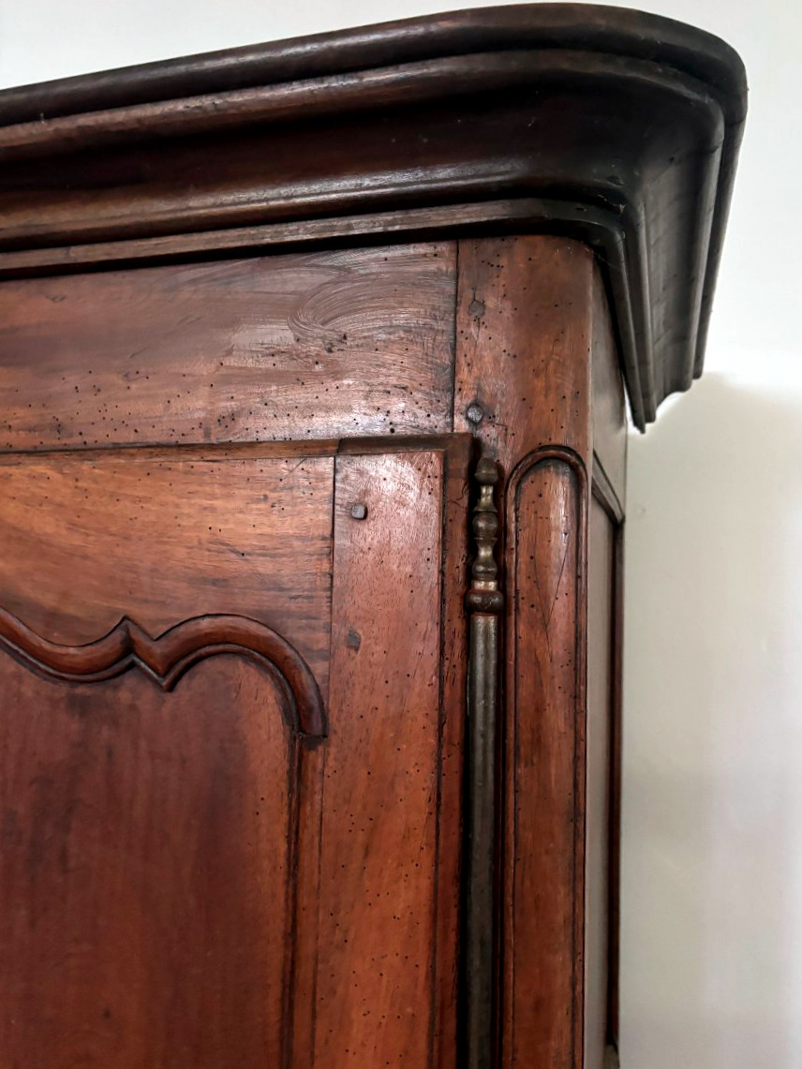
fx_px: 803
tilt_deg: +4.1
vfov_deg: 67.3
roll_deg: +1.3
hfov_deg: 53.1
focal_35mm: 26
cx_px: 401
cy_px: 534
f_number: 1.6
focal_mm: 5.96
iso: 640
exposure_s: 1/30
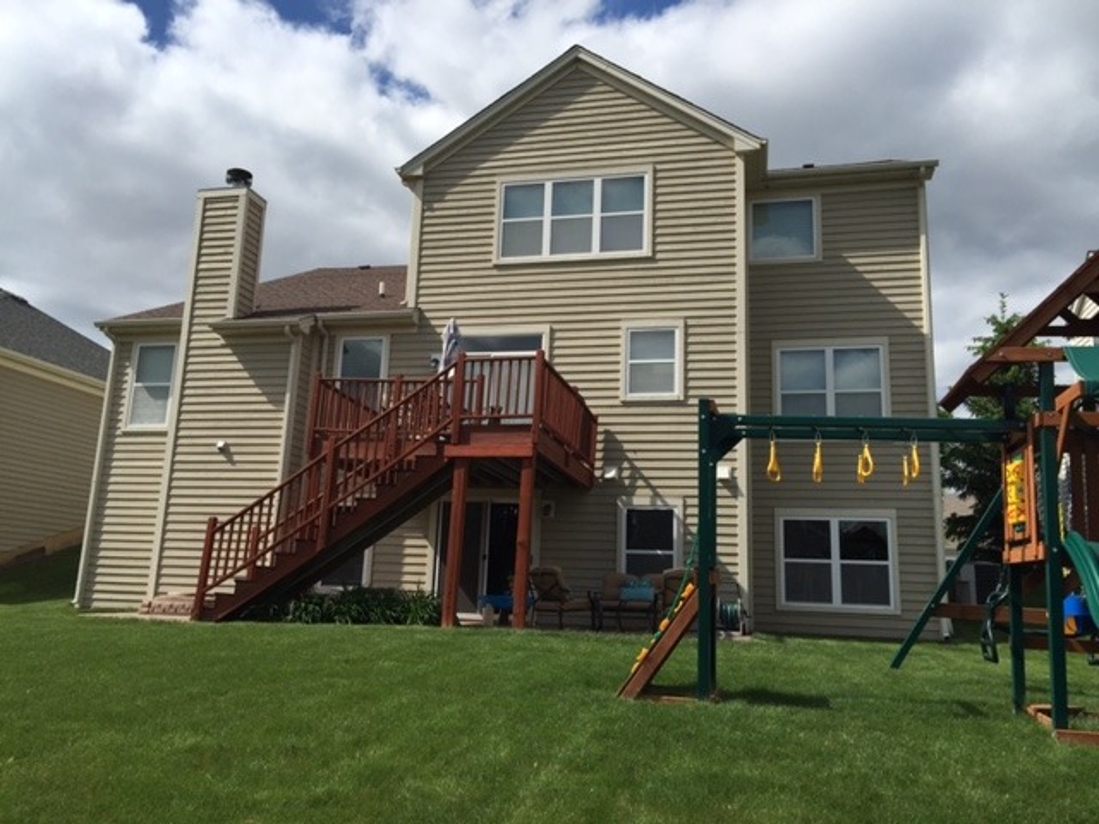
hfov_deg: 61.7
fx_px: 921
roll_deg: -3.1
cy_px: 412
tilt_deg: +10.6
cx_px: 550
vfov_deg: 48.2
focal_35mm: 29
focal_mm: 4.15
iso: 32
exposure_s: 1/2825
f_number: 2.2
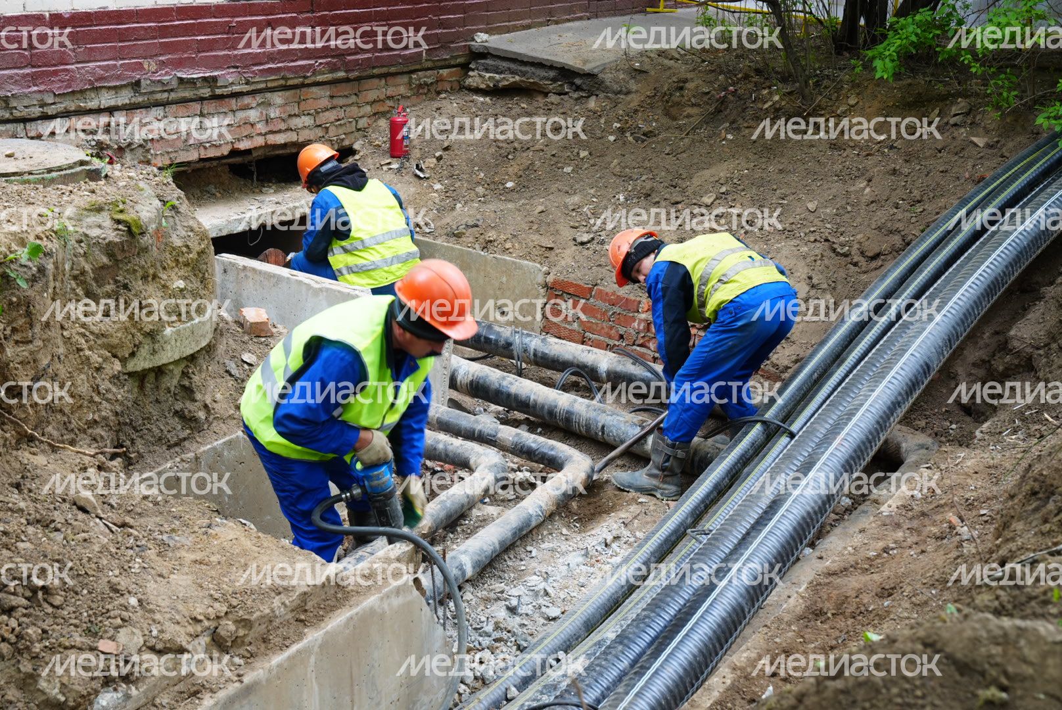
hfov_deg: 39.6
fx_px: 1476
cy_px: 355
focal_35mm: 50
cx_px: 531
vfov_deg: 27.0
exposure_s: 1/50
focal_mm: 50
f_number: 6.3
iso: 400
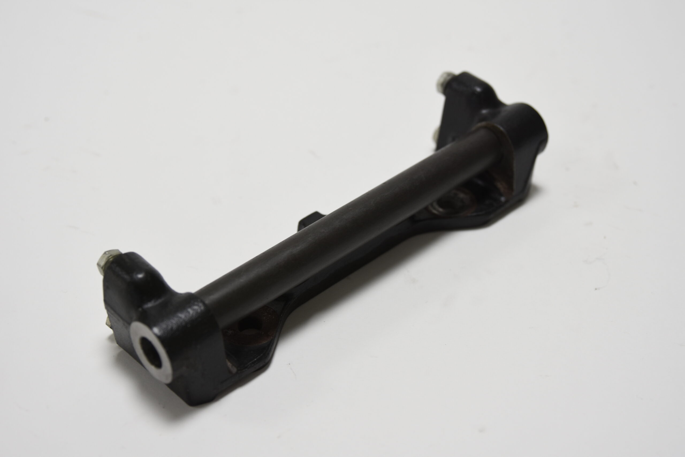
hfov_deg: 29.9
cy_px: 228
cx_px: 342
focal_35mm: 68
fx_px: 1285
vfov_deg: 20.2
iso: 320
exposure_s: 1/100
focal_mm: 45
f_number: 2.8
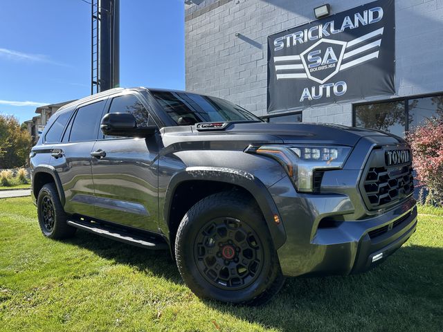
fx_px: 307
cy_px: 166
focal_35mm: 24
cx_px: 222
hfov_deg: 71.6
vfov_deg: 56.8
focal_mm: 6.86
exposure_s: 1/1357
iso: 80
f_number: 1.78
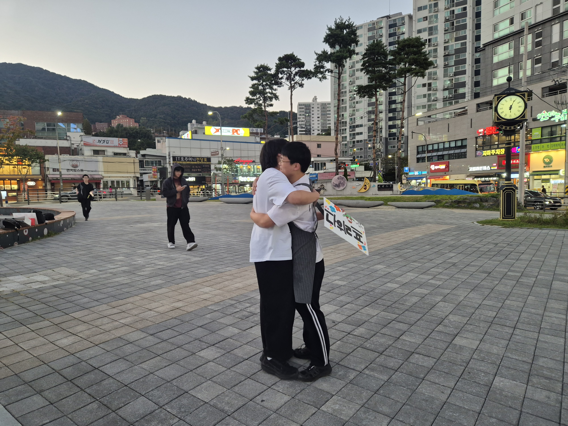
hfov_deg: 73.9
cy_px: 213
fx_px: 377
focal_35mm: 23
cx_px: 284
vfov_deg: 58.9
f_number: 1.8
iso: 250
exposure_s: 1/120
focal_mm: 5.4
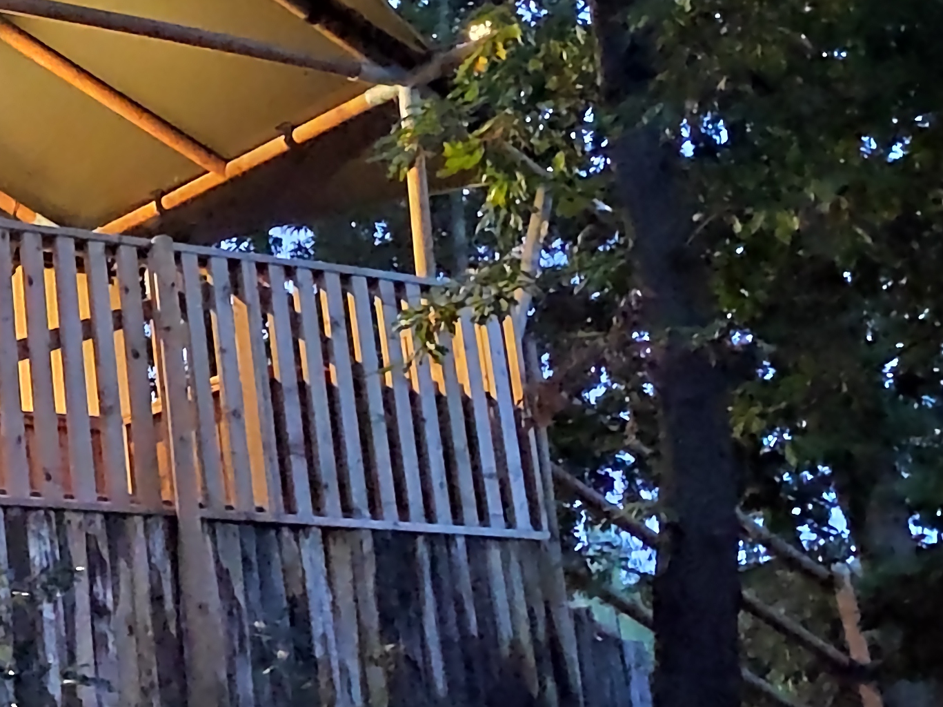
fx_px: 1607
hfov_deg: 27.6
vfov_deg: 24.8
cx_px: -264
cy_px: 316
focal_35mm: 59
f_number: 1.9
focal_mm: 3.94
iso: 13824
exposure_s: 1/17
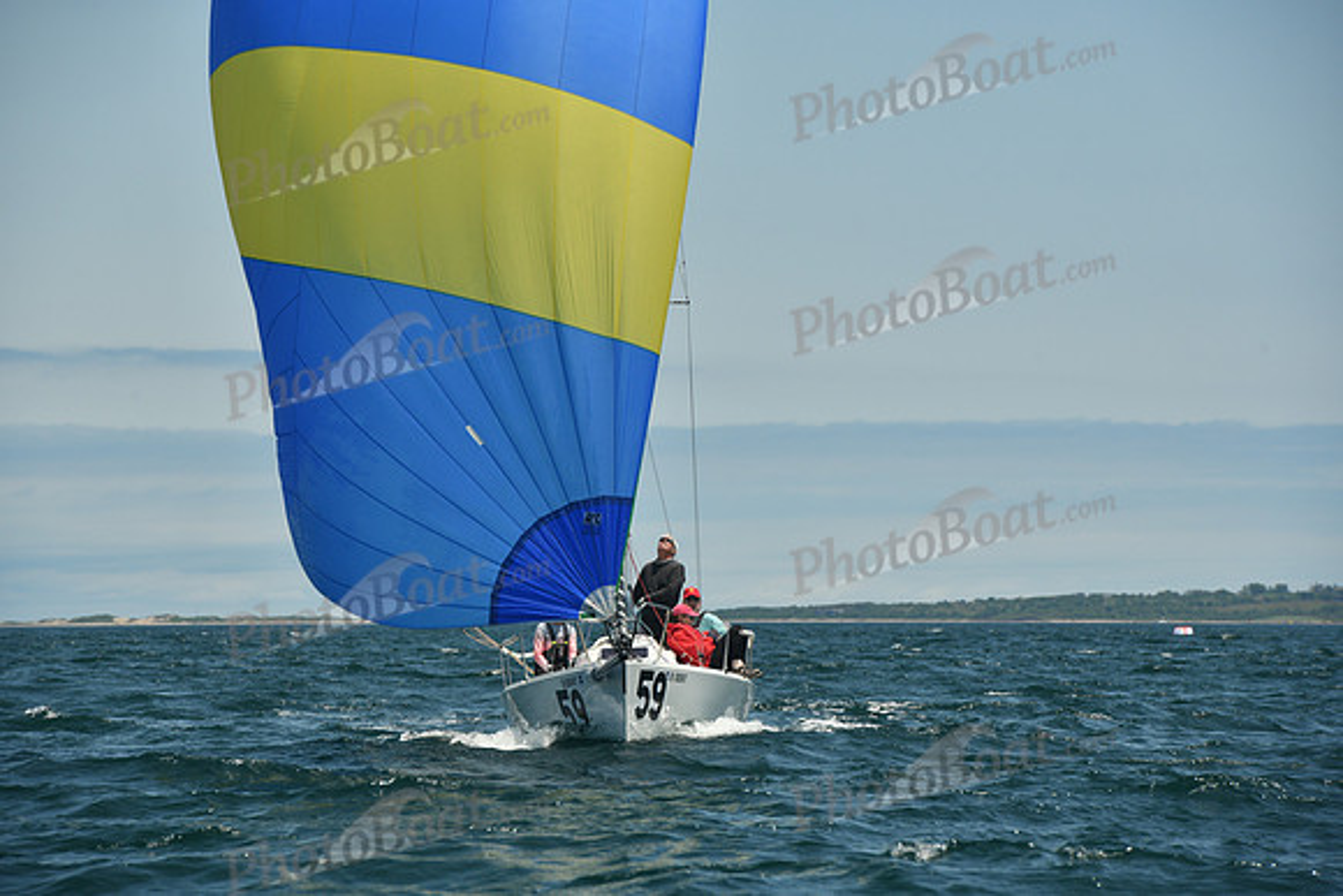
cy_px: 448
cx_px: 672
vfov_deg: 6.9
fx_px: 7463
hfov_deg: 10.3
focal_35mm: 200
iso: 320
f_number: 9
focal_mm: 200
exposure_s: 1/640
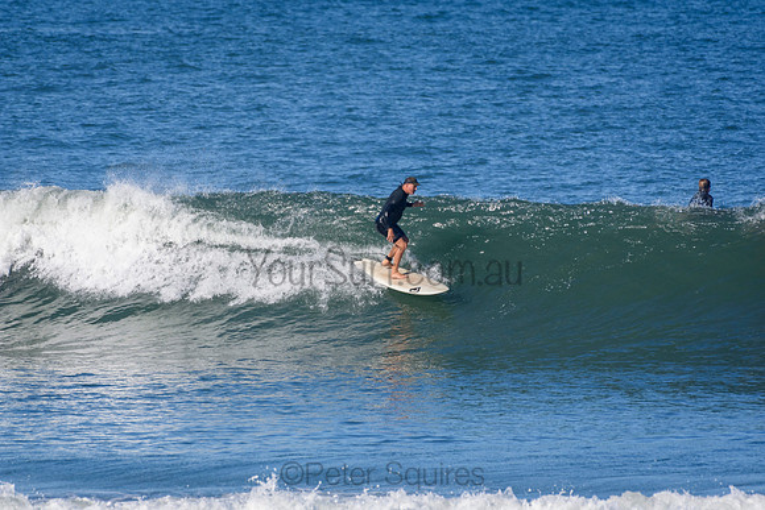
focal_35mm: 750
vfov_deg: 1.8
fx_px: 15940
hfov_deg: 2.7
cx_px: 382
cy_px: 255
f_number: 5.6
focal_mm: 500
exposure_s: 1/2000
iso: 360
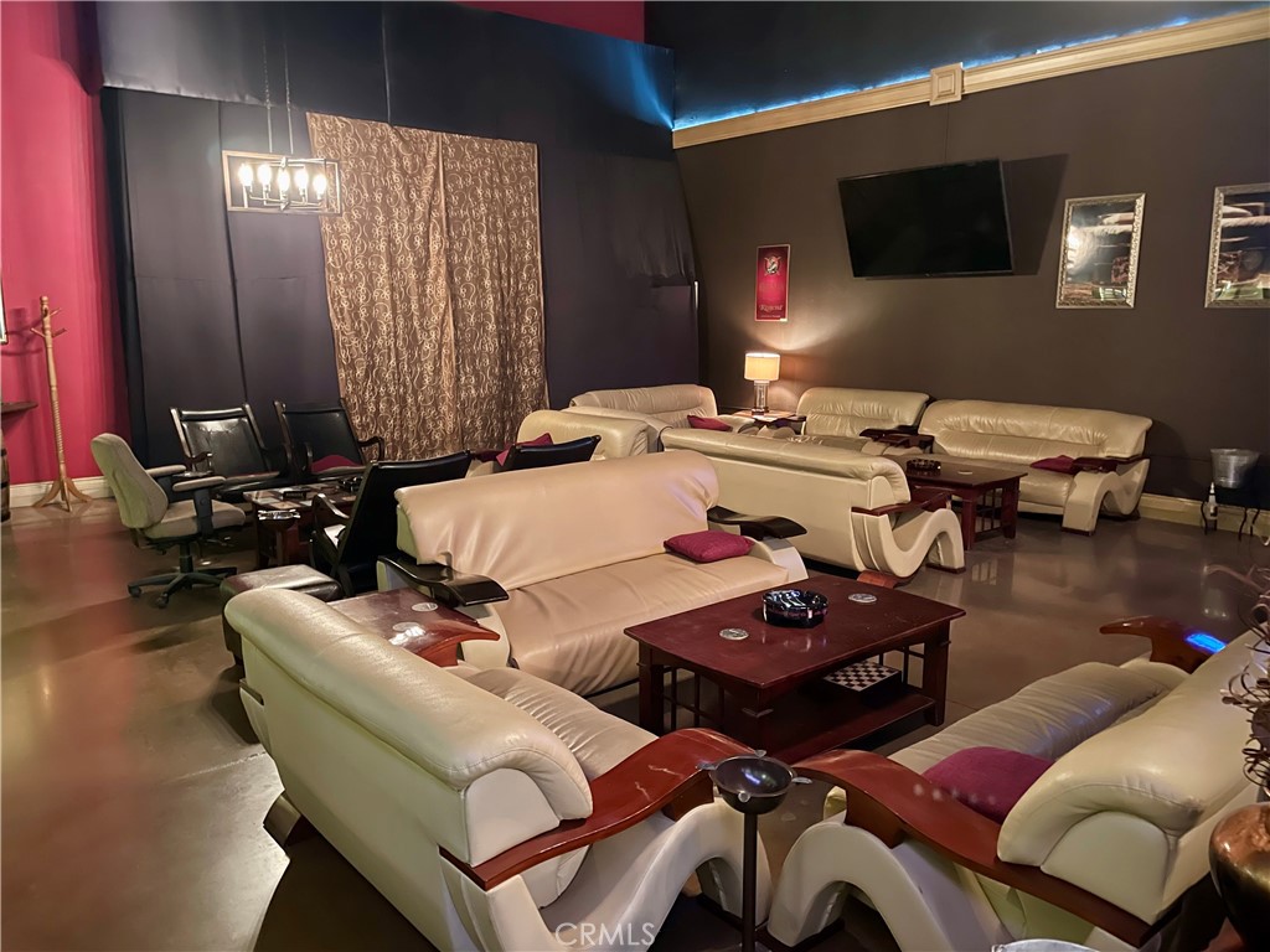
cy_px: 476
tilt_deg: -10.4
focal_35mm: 26
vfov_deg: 53.1
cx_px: 635
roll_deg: +0.4
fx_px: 954
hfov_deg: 67.3
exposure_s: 1/20
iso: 1000
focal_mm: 4.2
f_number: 1.6
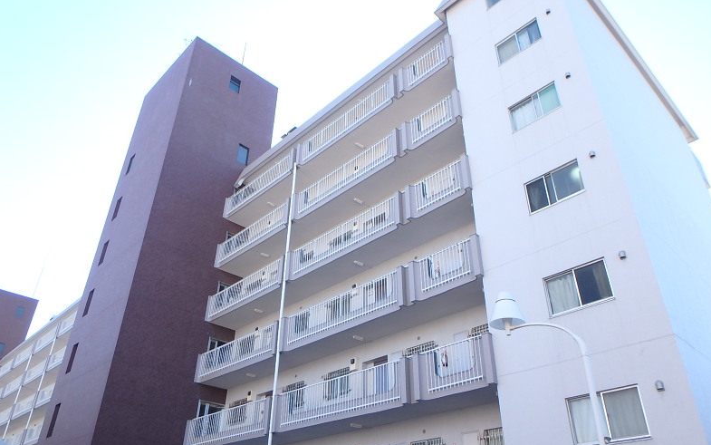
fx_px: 523
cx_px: 357
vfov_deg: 46.0
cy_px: 221
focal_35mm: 27
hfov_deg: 68.4
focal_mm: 3.7
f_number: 3.5
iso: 125
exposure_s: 1/250
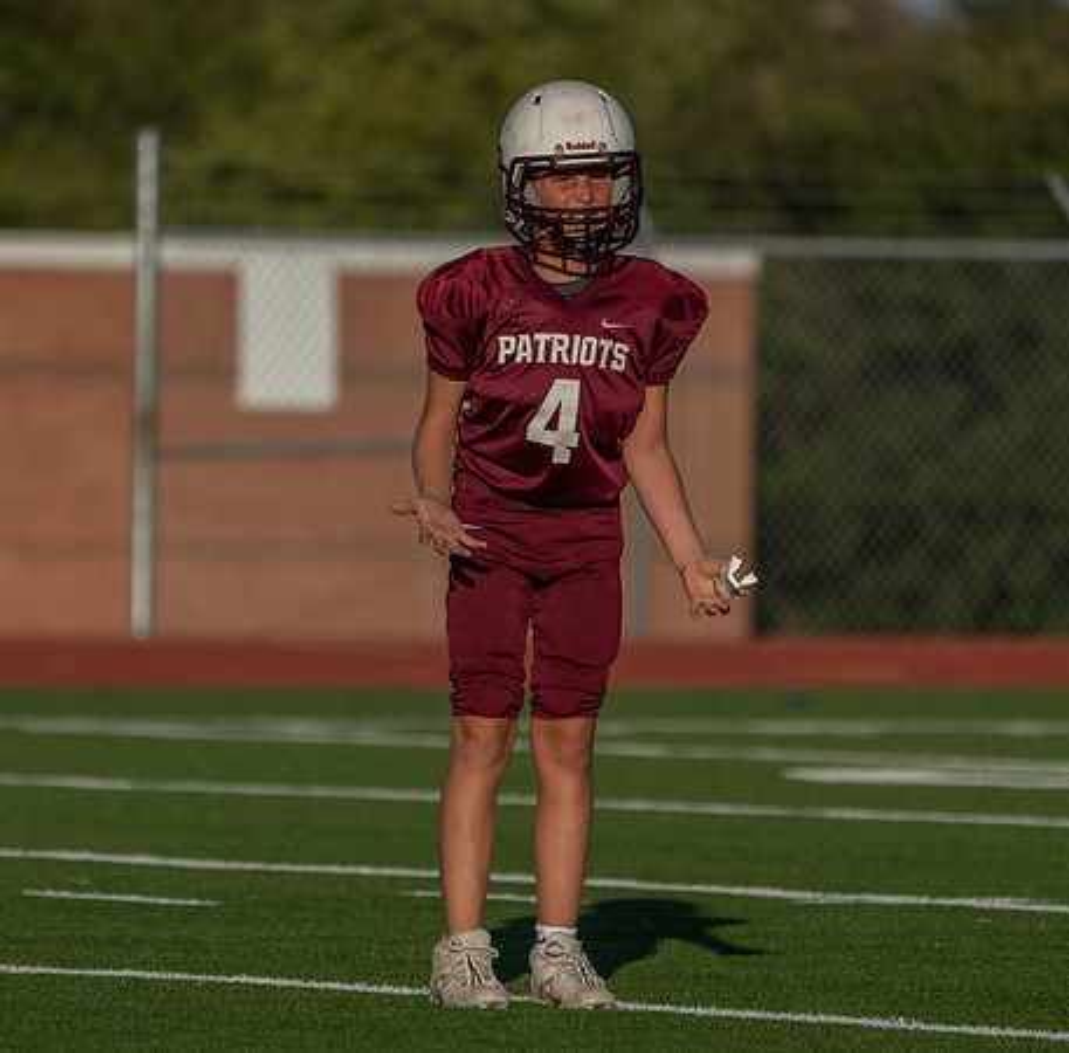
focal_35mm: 587
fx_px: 20349
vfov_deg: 3.0
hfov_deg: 3.0
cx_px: 477
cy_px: 509
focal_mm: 400
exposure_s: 1/1250
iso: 125
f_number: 5.6
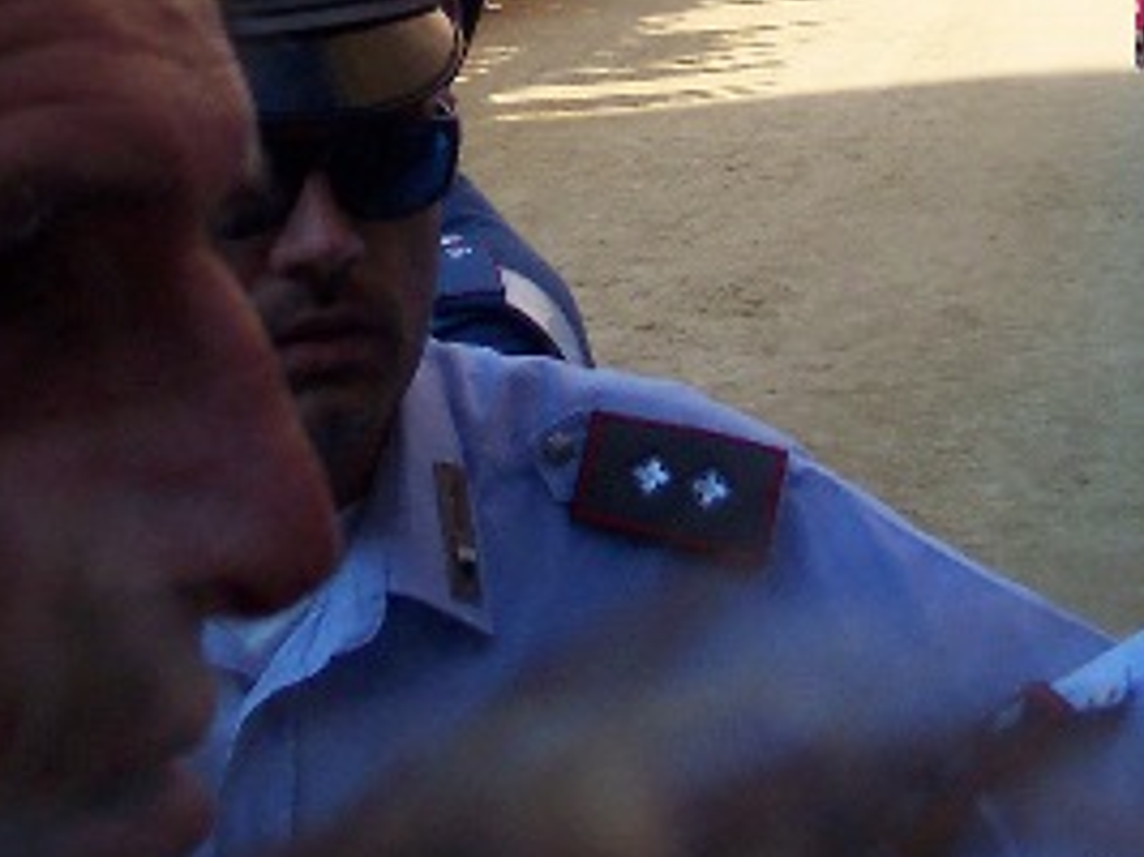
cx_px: 844
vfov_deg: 12.5
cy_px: -343
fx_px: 3766
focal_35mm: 114
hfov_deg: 17.2
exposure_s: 1/700
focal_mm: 8
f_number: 2.8
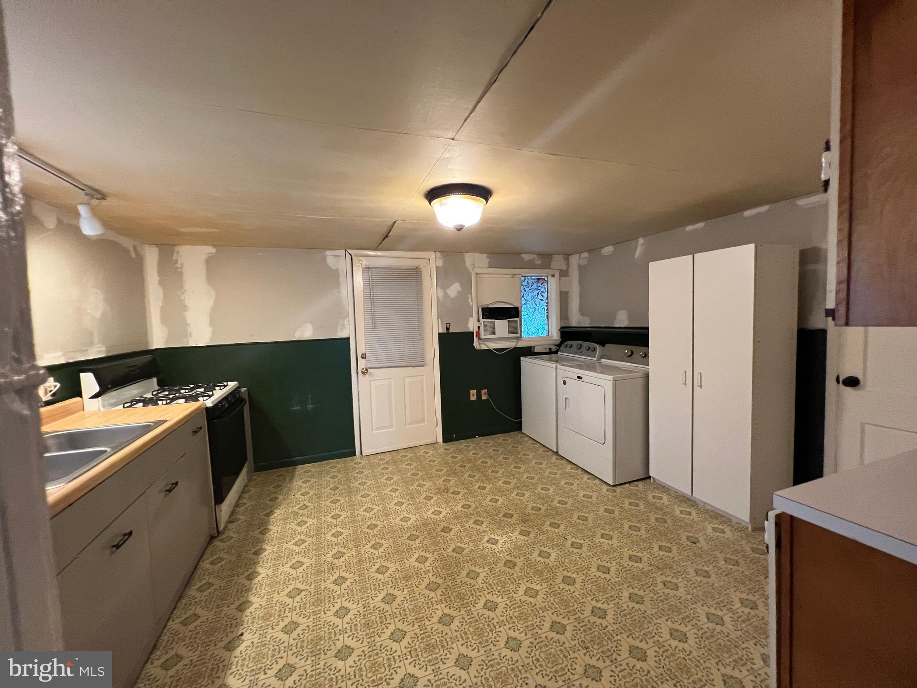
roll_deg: +2.5
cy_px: 344
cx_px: 458
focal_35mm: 13
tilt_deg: -3.4
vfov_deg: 89.9
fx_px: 344
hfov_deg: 106.2
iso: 400
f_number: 1.8
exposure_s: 1/60
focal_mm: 1.57
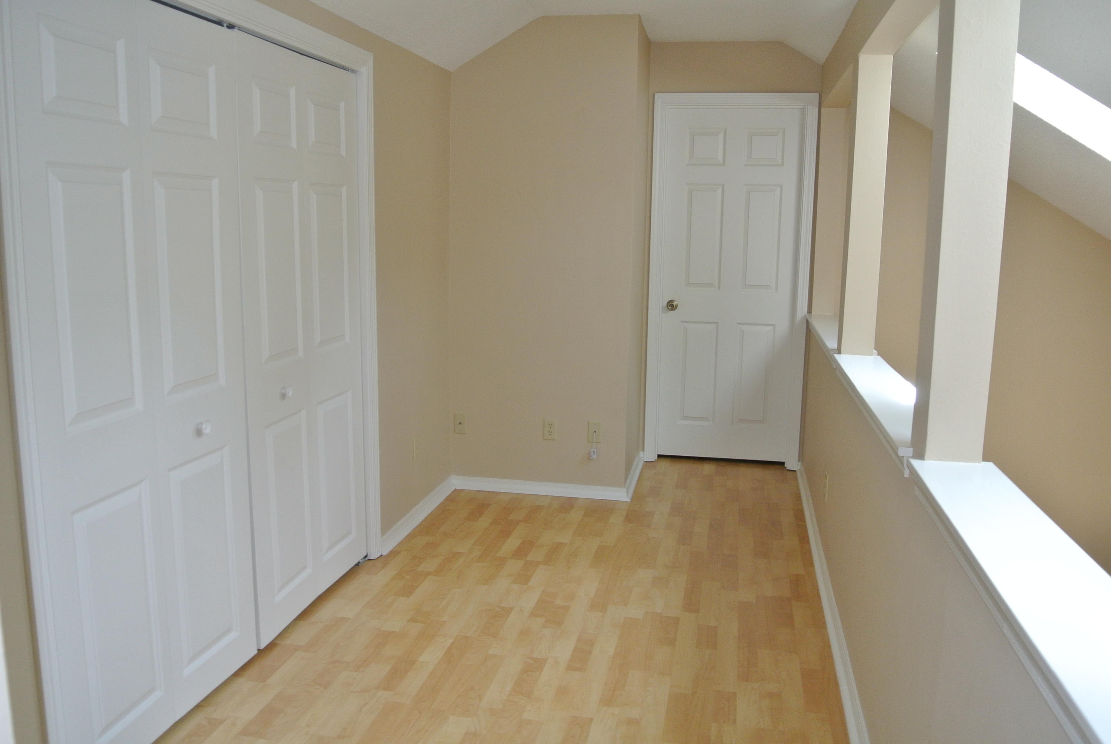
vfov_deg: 45.1
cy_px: 372
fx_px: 896
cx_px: 556
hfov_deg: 63.6
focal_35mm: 29
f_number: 3.5
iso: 360
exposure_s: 1/60
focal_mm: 11
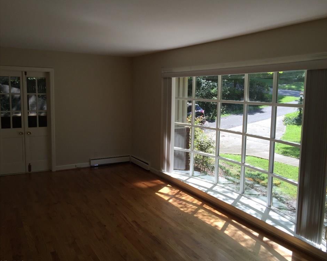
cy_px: 132
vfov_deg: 47.1
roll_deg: -1.6
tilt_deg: -7.1
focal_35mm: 31
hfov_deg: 57.1
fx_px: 300
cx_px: 178
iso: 32
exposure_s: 1/366
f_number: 2.2
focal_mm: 4.15
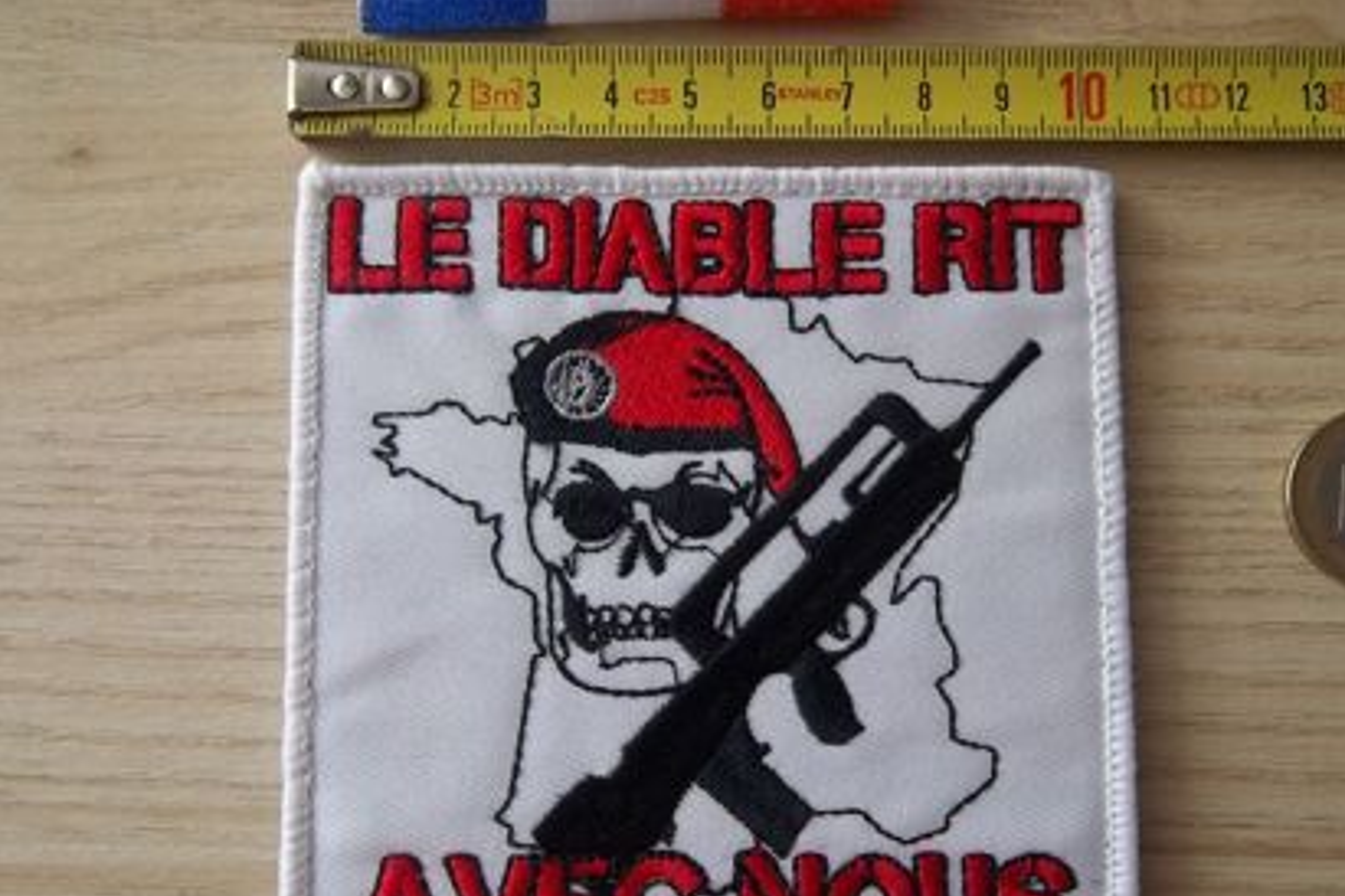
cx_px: 776
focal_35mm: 34
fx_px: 1270
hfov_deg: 55.6
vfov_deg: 38.8
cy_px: 504
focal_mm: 5.05
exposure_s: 1/30
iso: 89
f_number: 3.5
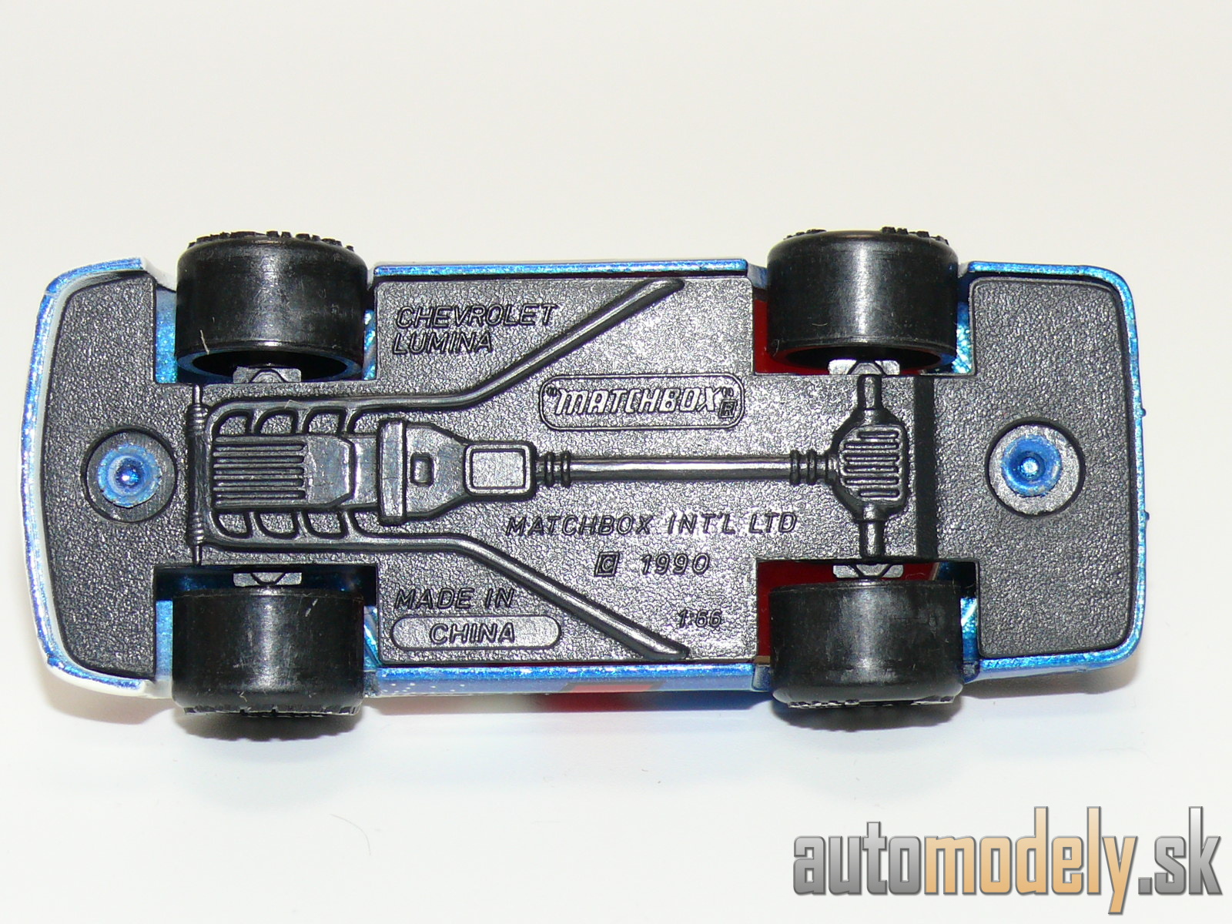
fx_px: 3986
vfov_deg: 13.2
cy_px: 462
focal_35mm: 112
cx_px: 616
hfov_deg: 17.6
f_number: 4
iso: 100
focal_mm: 14.1
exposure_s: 1/30
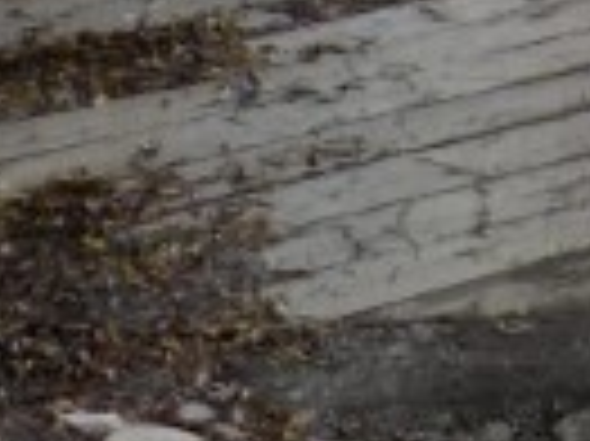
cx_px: 901
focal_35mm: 183
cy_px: -616
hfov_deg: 10.4
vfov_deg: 7.6
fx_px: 3116
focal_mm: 4.1
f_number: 3.3
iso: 125
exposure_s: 1/250
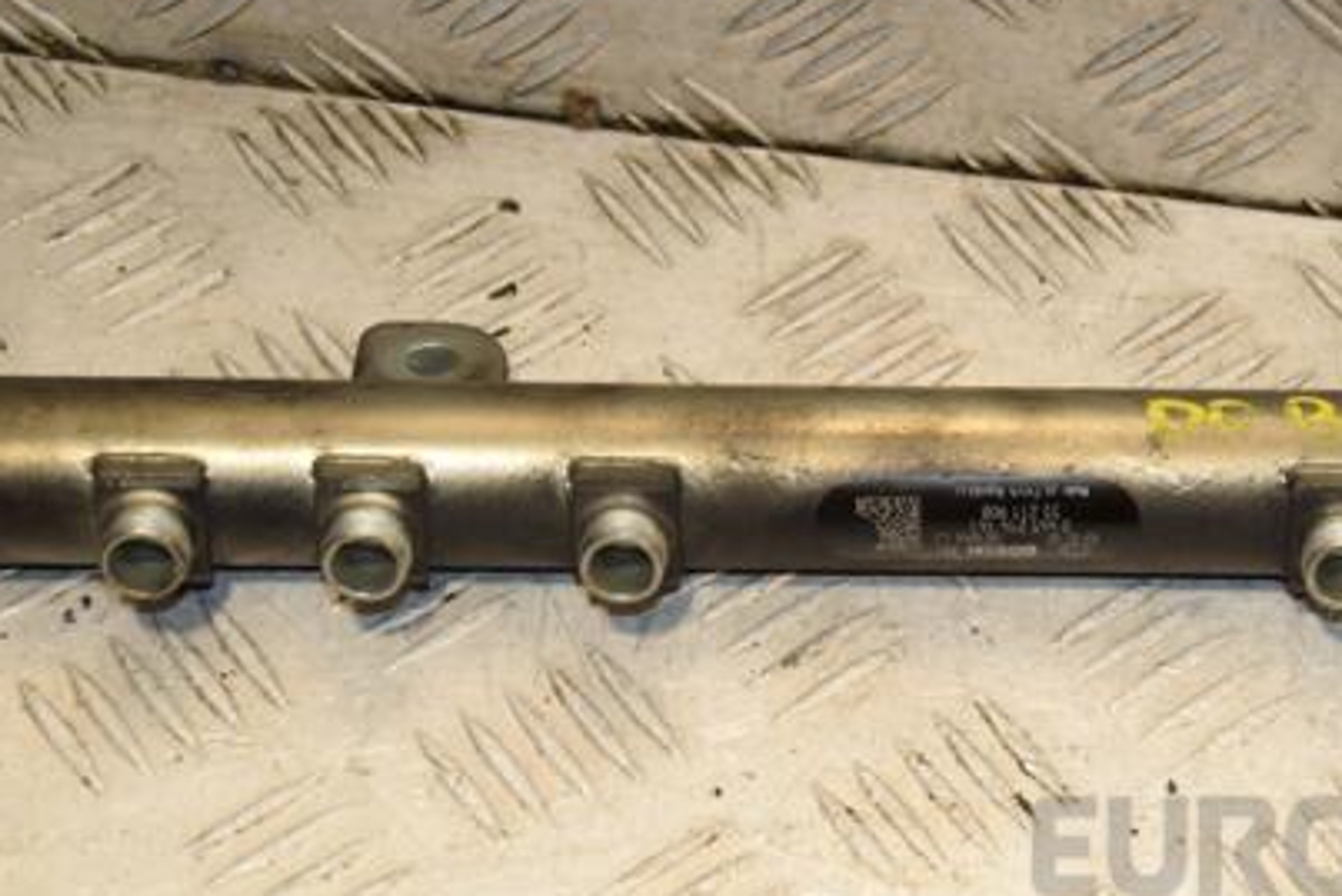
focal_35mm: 116
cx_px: 969
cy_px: 403
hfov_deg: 17.6
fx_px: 4326
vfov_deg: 11.8
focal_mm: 52
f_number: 8
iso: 800
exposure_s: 1/200
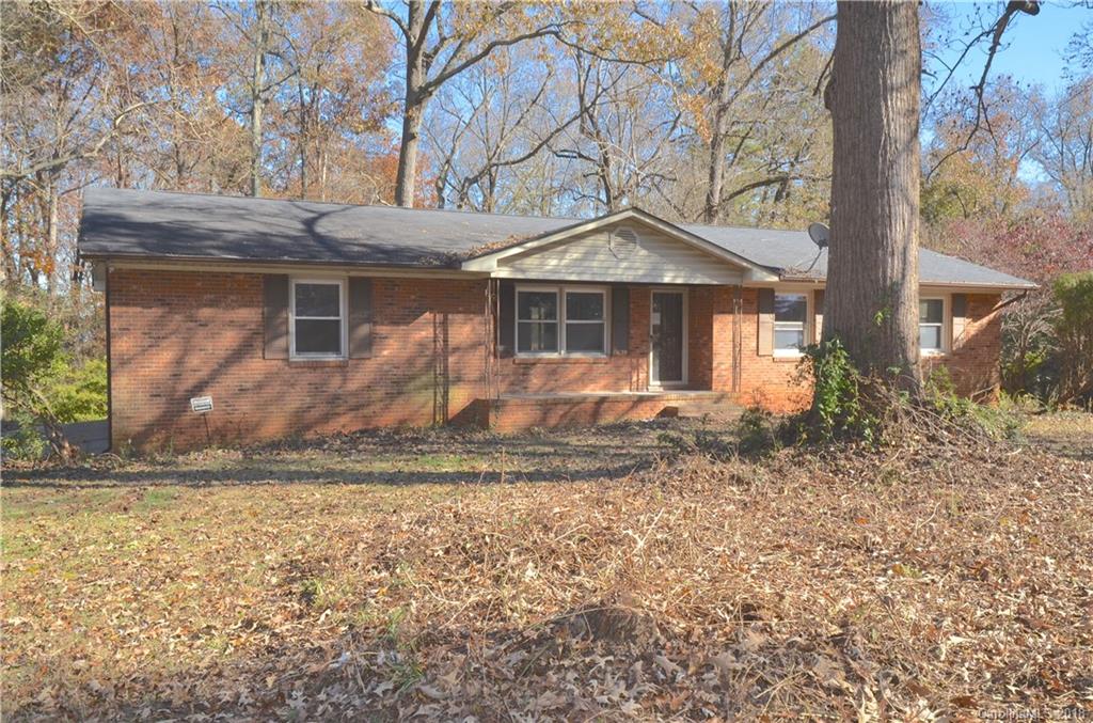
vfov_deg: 43.4
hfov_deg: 62.1
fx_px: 908
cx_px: 546
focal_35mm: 30
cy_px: 362
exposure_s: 1/250
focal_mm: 20
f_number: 13
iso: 640
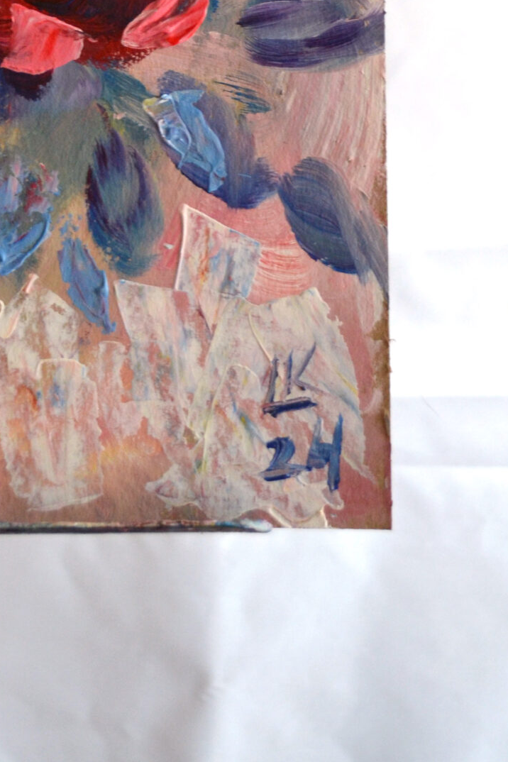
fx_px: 1968
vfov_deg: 20.8
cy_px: -94
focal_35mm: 93
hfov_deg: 14.4
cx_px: -40
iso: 500
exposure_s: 1/15
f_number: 4.2
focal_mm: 26
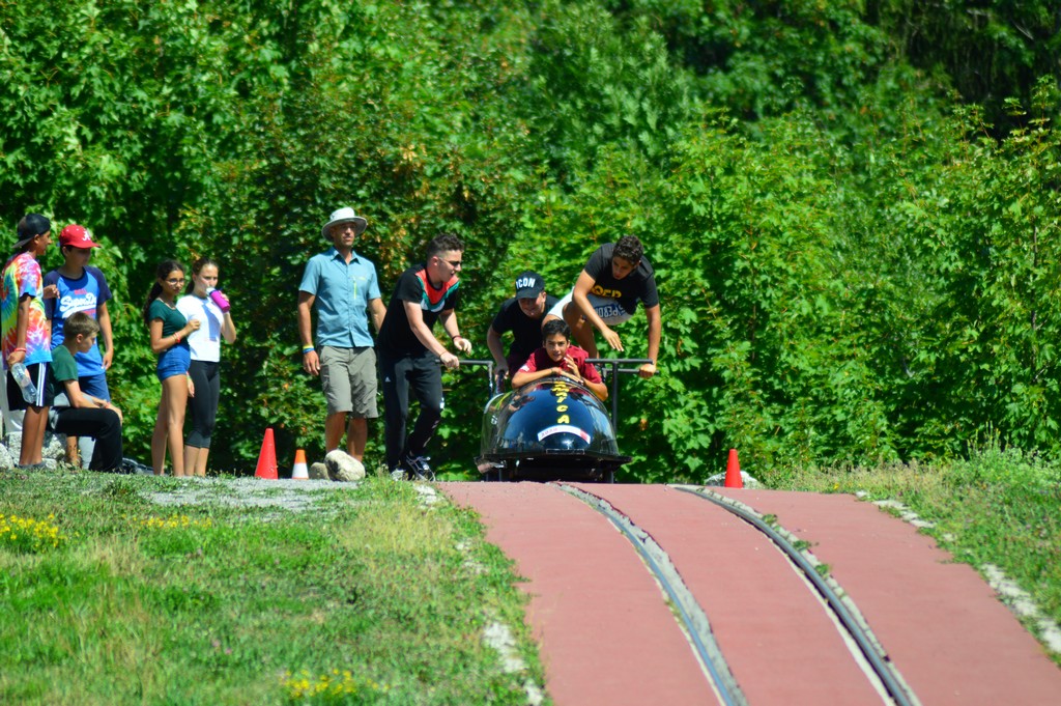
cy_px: 353
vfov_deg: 3.7
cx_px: 530
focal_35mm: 375
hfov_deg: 5.5
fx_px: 11043
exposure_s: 1/800
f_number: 5
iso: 200
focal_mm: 250
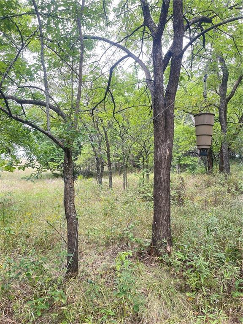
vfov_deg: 69.4
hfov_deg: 54.9
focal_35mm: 25
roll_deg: -1.9
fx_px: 234
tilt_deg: +3.0
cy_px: 162
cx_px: 122
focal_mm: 5.1
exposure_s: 1/121
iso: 40
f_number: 1.6
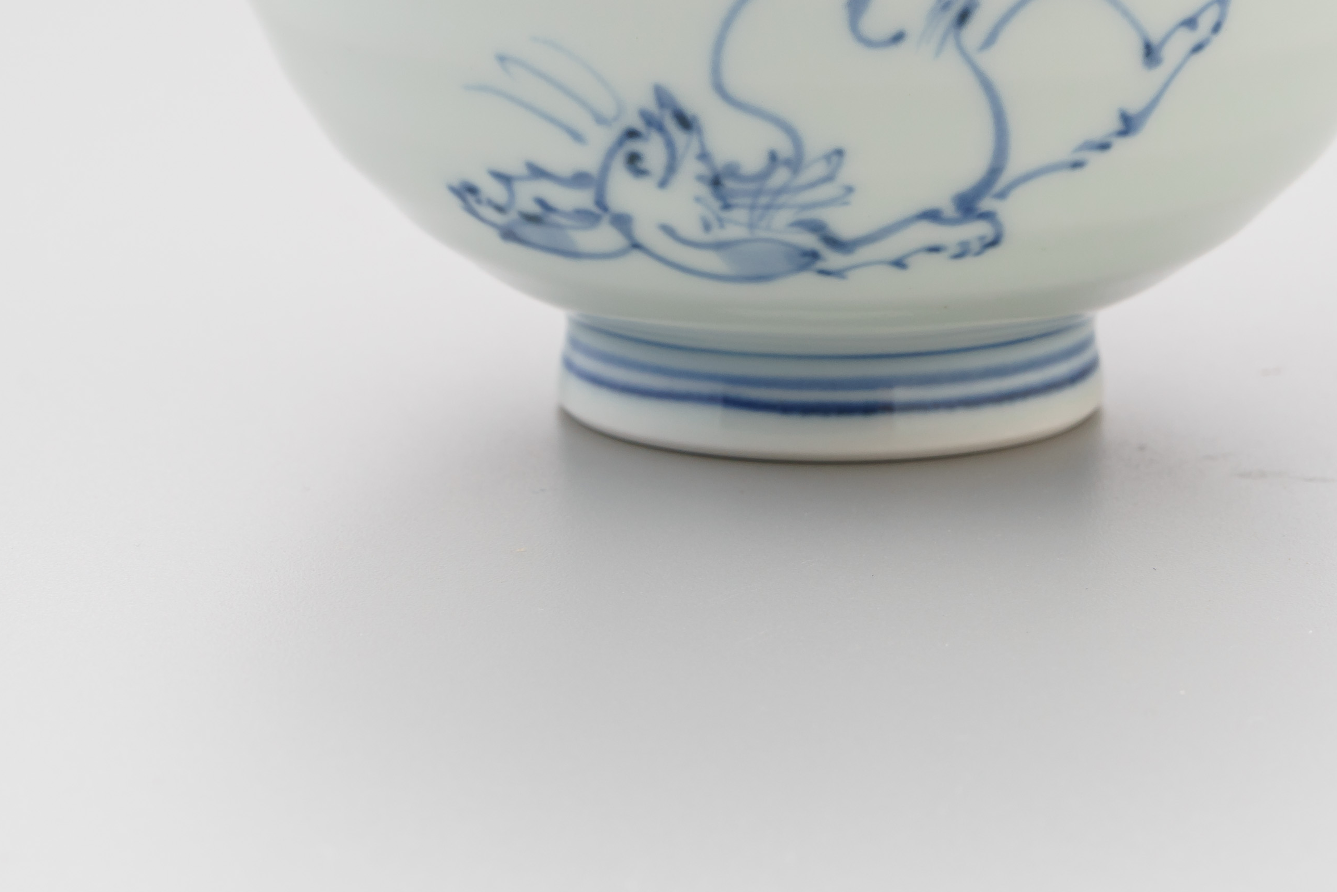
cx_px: 834
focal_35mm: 210
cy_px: -67
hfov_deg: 9.8
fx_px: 7799
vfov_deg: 6.5
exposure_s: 1/125
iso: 200
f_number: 11
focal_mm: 90
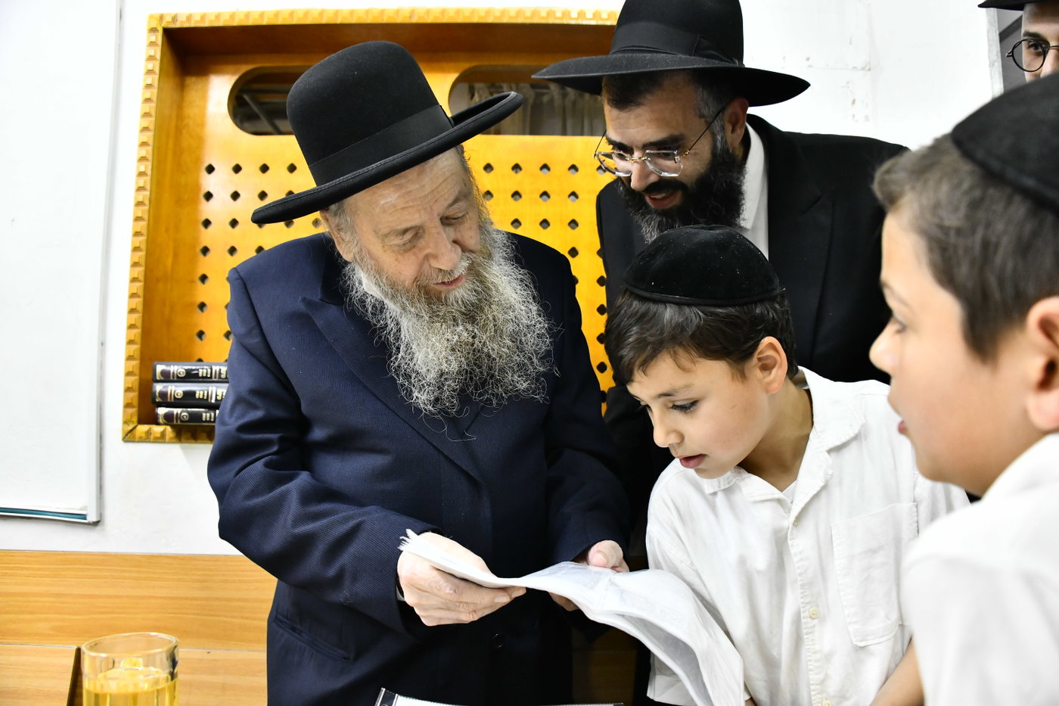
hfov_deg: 65.5
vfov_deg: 46.4
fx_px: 824
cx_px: 530
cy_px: 353
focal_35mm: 28
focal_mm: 28
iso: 2500
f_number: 5.6
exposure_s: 1/200
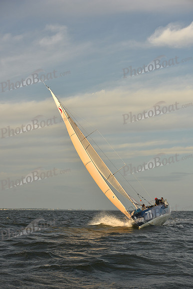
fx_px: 563
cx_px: 96
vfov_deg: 28.8
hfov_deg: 19.5
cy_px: 144
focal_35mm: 70
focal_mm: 70
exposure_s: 1/640
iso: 250
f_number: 5.6
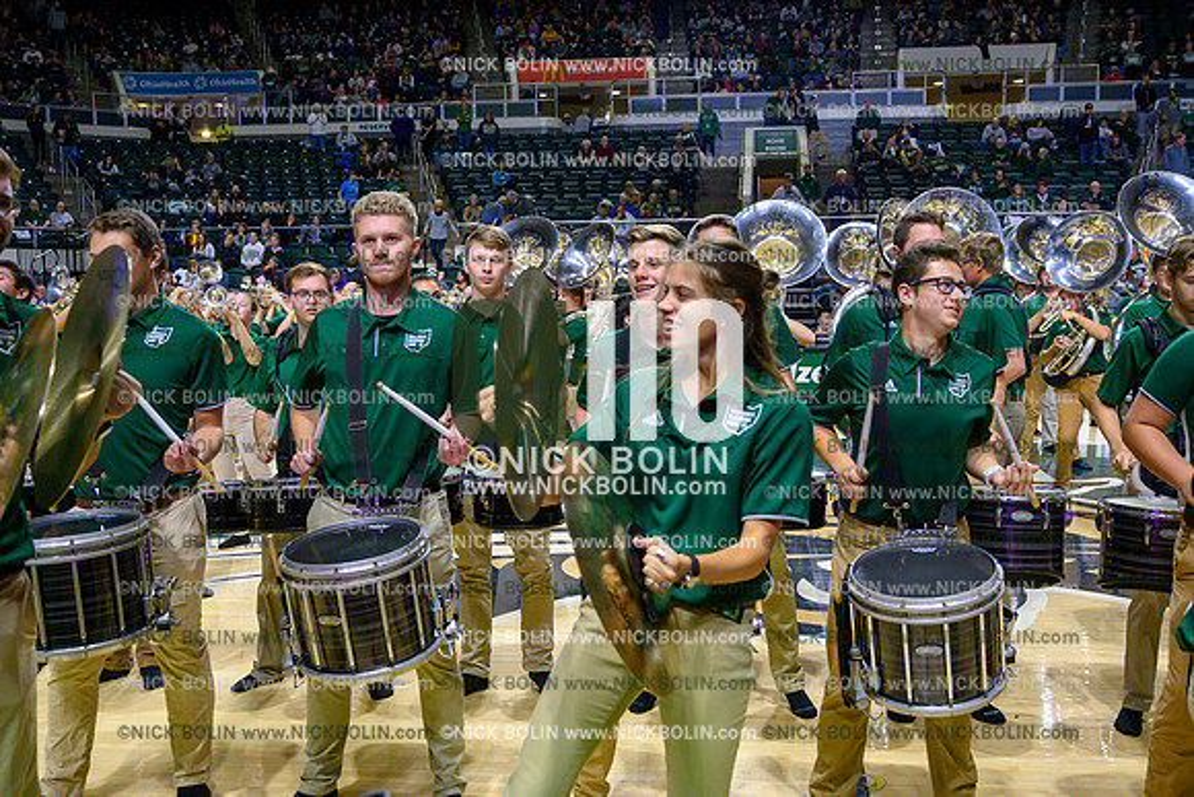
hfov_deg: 53.1
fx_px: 1194
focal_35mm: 36
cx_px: 597
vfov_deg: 36.9
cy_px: 398
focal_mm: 36
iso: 3200
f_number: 4.5
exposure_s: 1/500
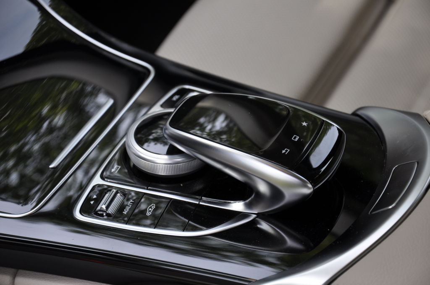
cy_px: 142
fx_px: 1432
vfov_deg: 11.4
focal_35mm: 120
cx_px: 215
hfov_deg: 17.1
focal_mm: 80
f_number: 5.6
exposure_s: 1/125
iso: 250
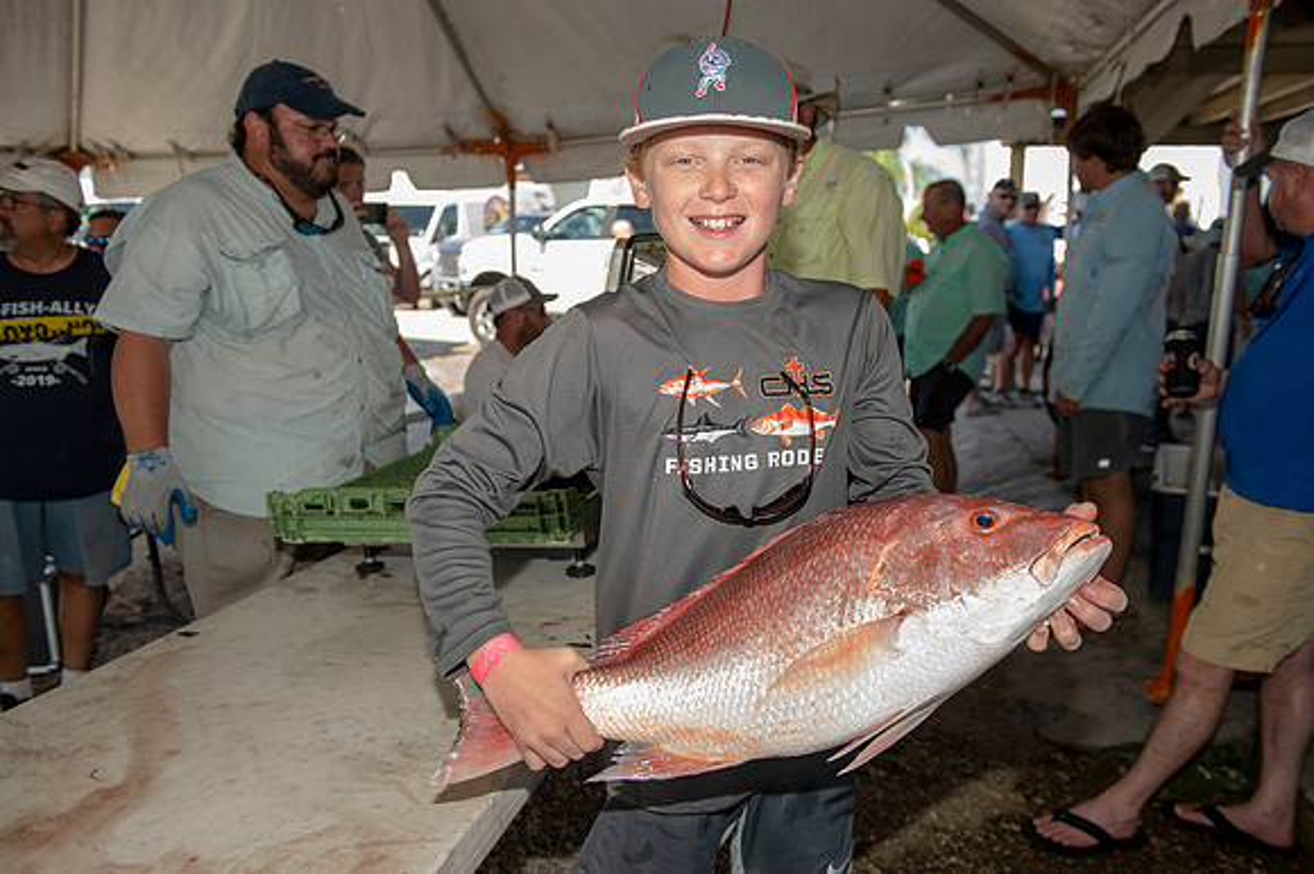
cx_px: 657
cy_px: 437
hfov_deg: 63.7
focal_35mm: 29
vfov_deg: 44.9
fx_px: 1058
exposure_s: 1/125
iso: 50
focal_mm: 29
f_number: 4.5
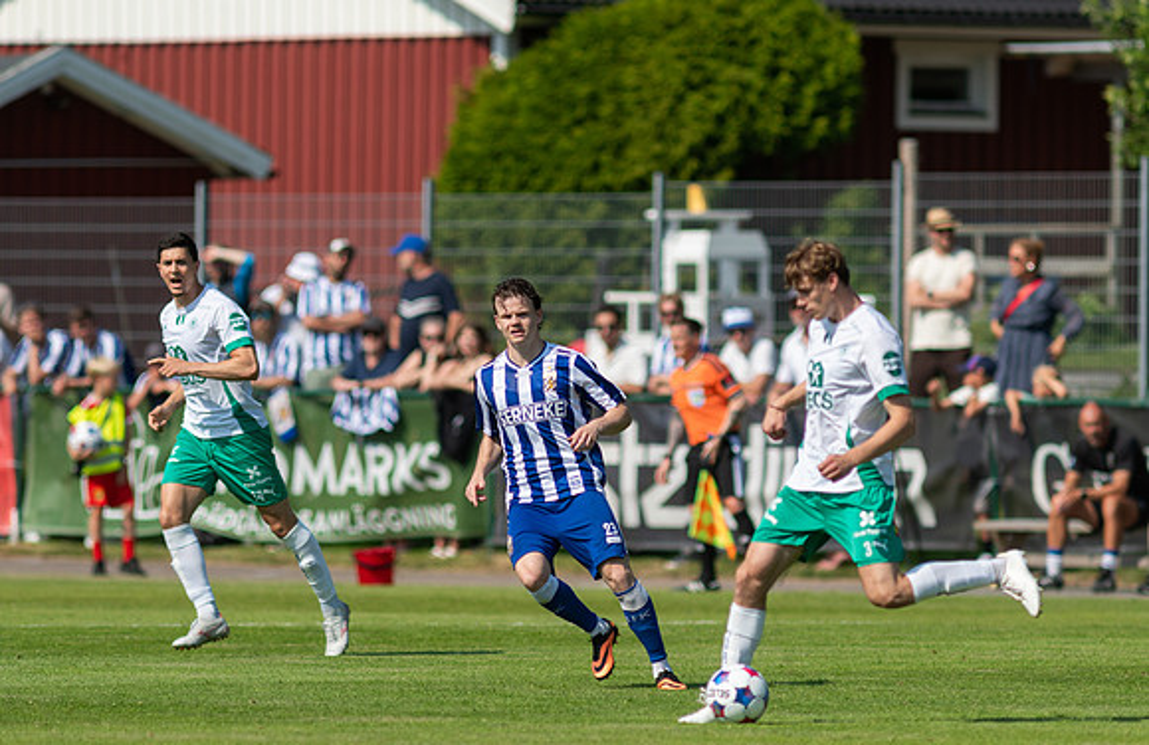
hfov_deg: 4.1
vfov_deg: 2.6
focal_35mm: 510
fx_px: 16127
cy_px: 411
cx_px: 616
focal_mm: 300
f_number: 3.2
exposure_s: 1/2000
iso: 100
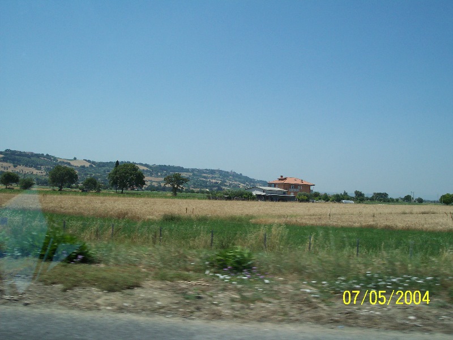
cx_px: 226
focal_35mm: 38
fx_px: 497
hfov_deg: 49.0
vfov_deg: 37.7
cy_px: 170
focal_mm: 8
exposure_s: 1/1000
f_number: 4.8
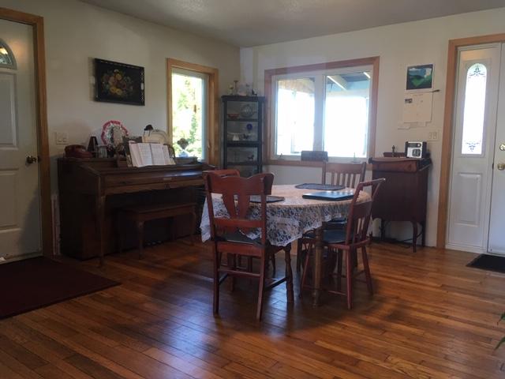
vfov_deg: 48.2
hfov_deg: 61.7
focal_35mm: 29
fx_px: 423
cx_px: 252
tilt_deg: -6.6
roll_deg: -0.3
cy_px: 190
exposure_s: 1/30
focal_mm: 4.15
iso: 40
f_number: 2.2
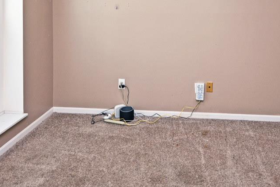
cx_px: 159
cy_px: 1
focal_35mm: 33
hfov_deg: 57.0
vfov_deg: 36.1
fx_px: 257
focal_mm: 14
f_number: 4
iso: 250
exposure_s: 1/60
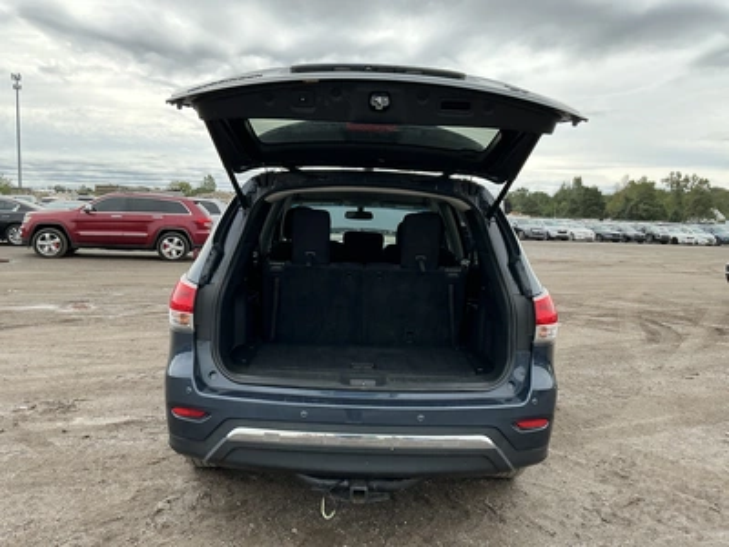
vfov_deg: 49.7
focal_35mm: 28
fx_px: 590
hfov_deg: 63.4
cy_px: 274
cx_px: 364
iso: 25
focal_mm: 3
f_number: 1.8
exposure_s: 1/642
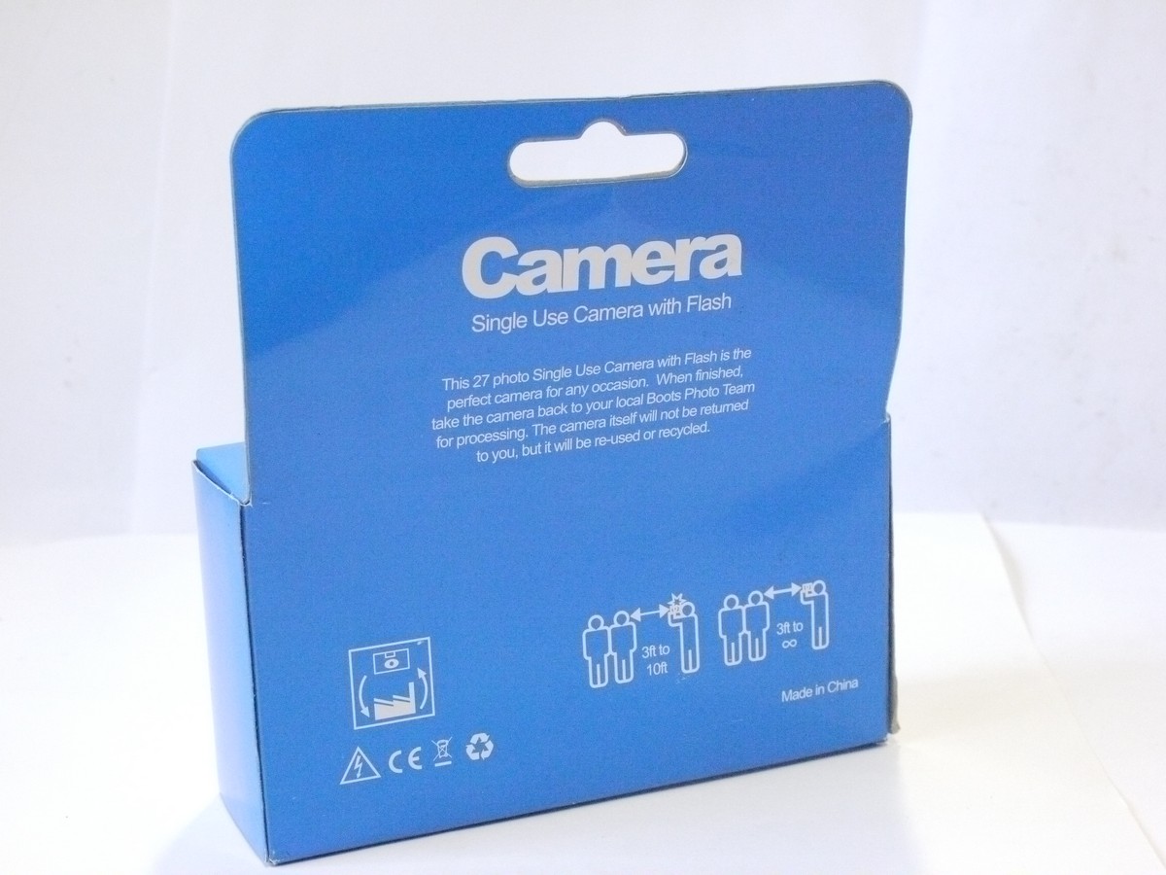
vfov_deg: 24.4
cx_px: 583
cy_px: 438
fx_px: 2021
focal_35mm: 60
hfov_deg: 32.2
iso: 3200
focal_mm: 30
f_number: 9
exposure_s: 1/100
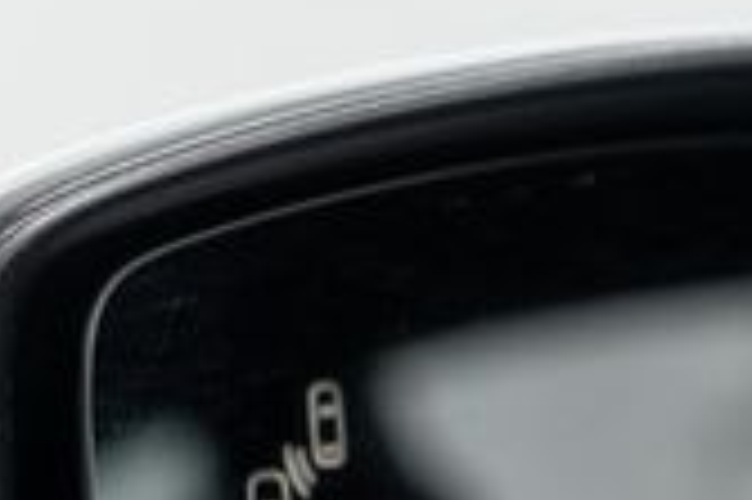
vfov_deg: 8.4
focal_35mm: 161
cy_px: 682
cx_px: 414
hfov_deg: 12.8
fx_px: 3360
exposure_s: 1/40
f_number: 3.2
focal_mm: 28
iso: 200
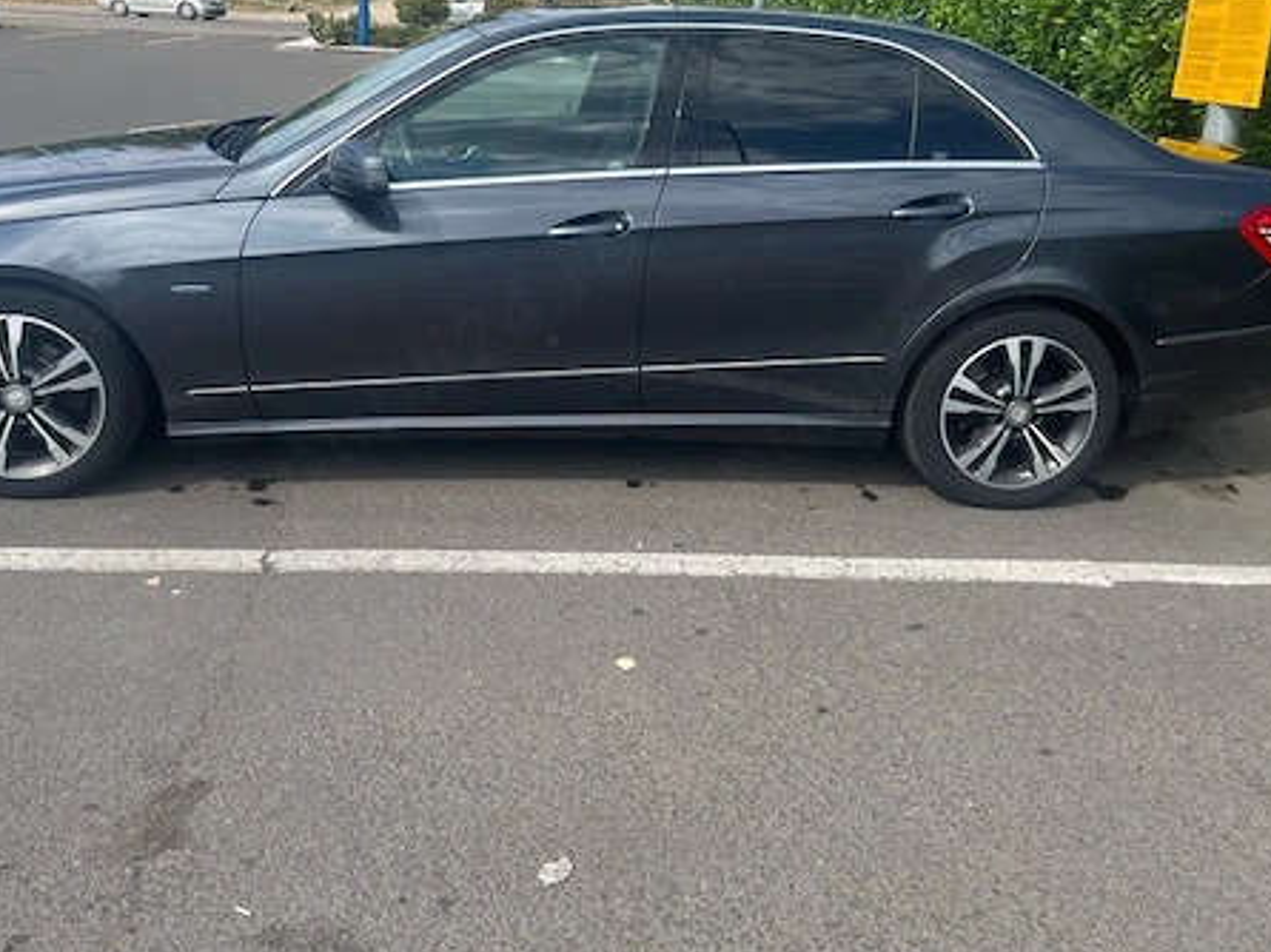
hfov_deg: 52.6
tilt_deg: -16.8
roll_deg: -2.0
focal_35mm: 35
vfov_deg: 40.5
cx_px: 570
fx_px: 1284
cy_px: 373
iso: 50
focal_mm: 5.7
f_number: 1.5
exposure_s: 1/2045
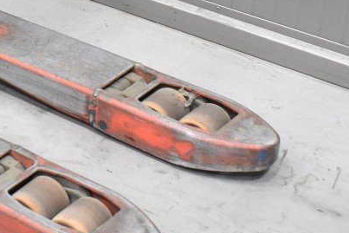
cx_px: -94
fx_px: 1125
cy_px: -3
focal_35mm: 116
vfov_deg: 11.7
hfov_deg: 16.7
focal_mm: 26
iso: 1600
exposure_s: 1/30
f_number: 5
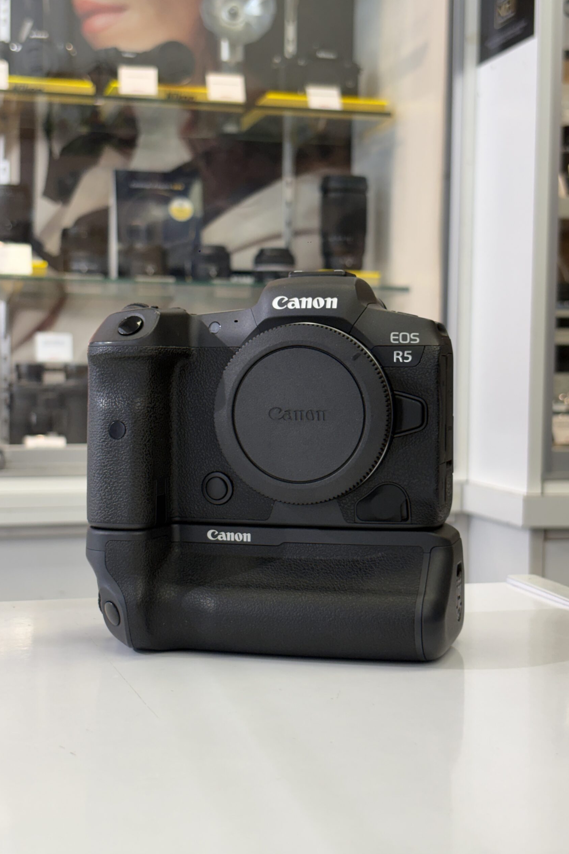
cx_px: 297
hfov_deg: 24.6
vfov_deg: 36.2
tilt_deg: -2.9
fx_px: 1304
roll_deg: -0.6
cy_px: 422
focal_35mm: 55
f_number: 1.6
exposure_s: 1/50
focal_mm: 5.96
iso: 32
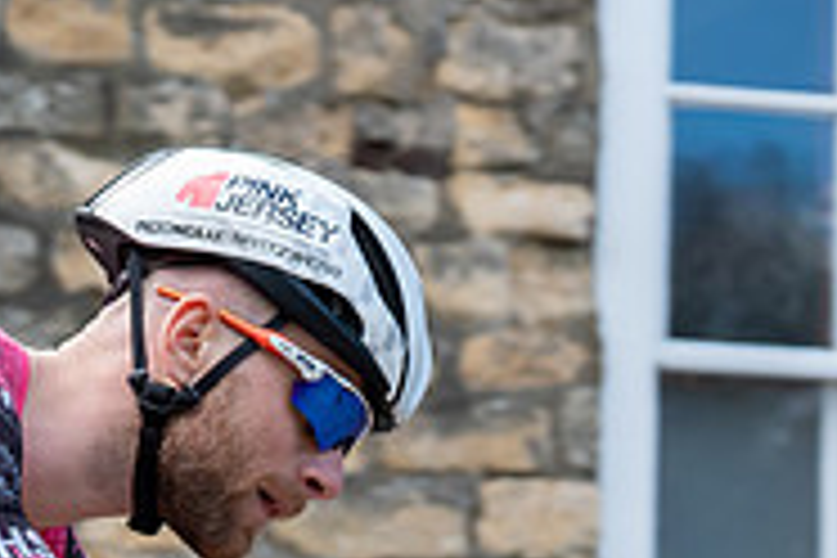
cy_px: 434
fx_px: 5231
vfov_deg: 6.1
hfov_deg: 9.0
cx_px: -266
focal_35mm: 225
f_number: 5
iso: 1250
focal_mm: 72
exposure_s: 1/1000
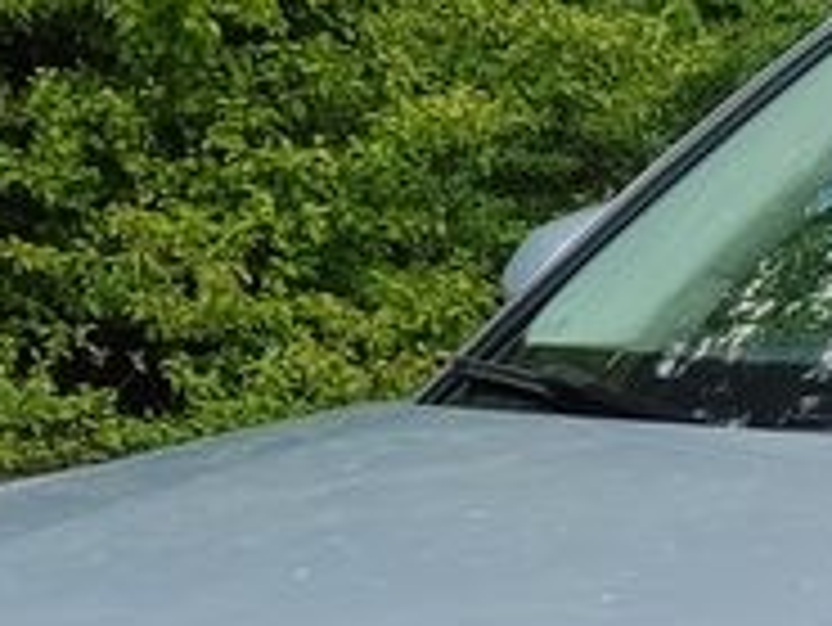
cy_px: 1261
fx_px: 3896
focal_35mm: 162
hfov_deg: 11.9
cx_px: 1070
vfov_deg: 8.7
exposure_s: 1/269
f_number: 1.79
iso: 50
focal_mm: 4.71
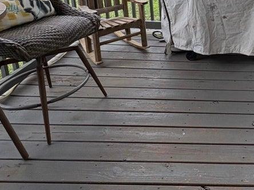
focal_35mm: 43
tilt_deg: -14.3
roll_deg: -0.5
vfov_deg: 30.0
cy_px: -21
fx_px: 316
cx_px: 271
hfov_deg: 37.5
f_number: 2.2
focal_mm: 2.22
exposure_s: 1/265
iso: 64
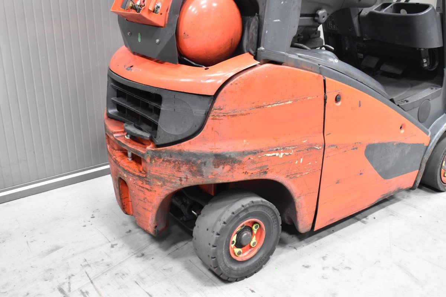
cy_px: 148
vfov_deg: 35.5
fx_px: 465
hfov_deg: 51.3
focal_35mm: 38
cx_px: 223
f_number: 5
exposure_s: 1/15
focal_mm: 25
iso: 1600
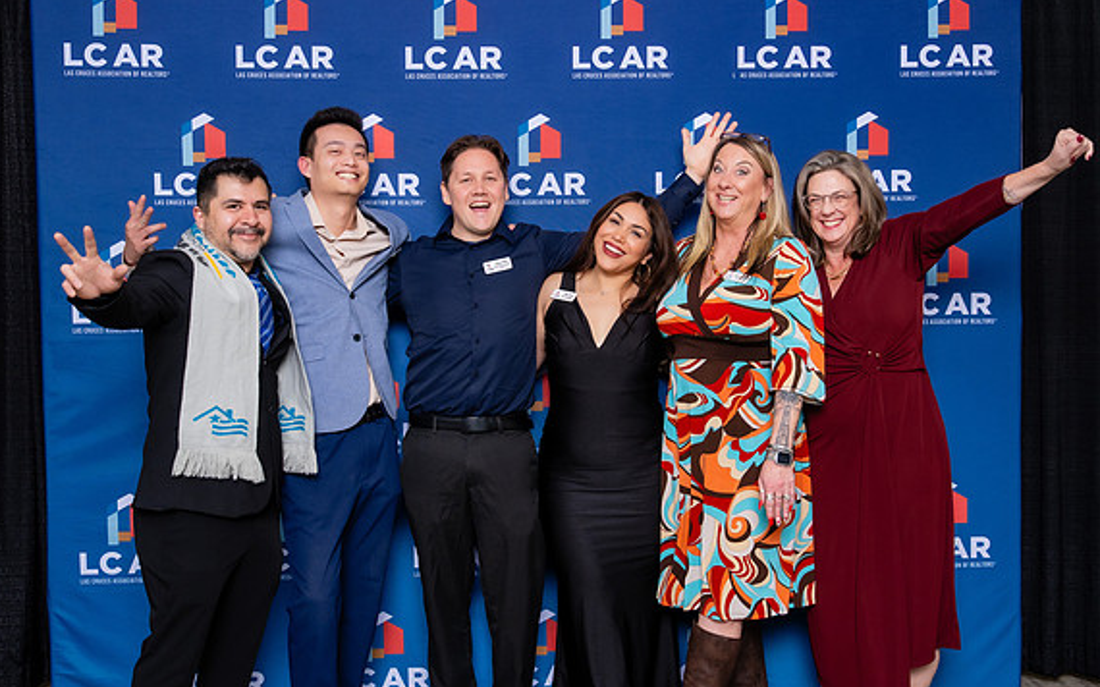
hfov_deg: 45.3
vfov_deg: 29.2
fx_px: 1319
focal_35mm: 44
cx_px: 583
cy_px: 364
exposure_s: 1/200
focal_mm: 30
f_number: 5.6
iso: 500
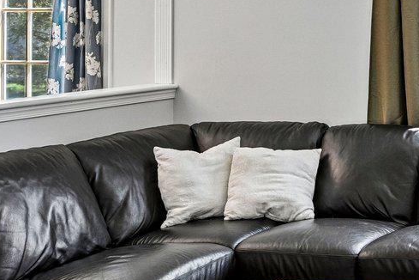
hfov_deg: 24.5
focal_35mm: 67
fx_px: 780
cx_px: 599
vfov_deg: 19.9
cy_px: 24
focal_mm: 16
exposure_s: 1/25
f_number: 8
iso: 800
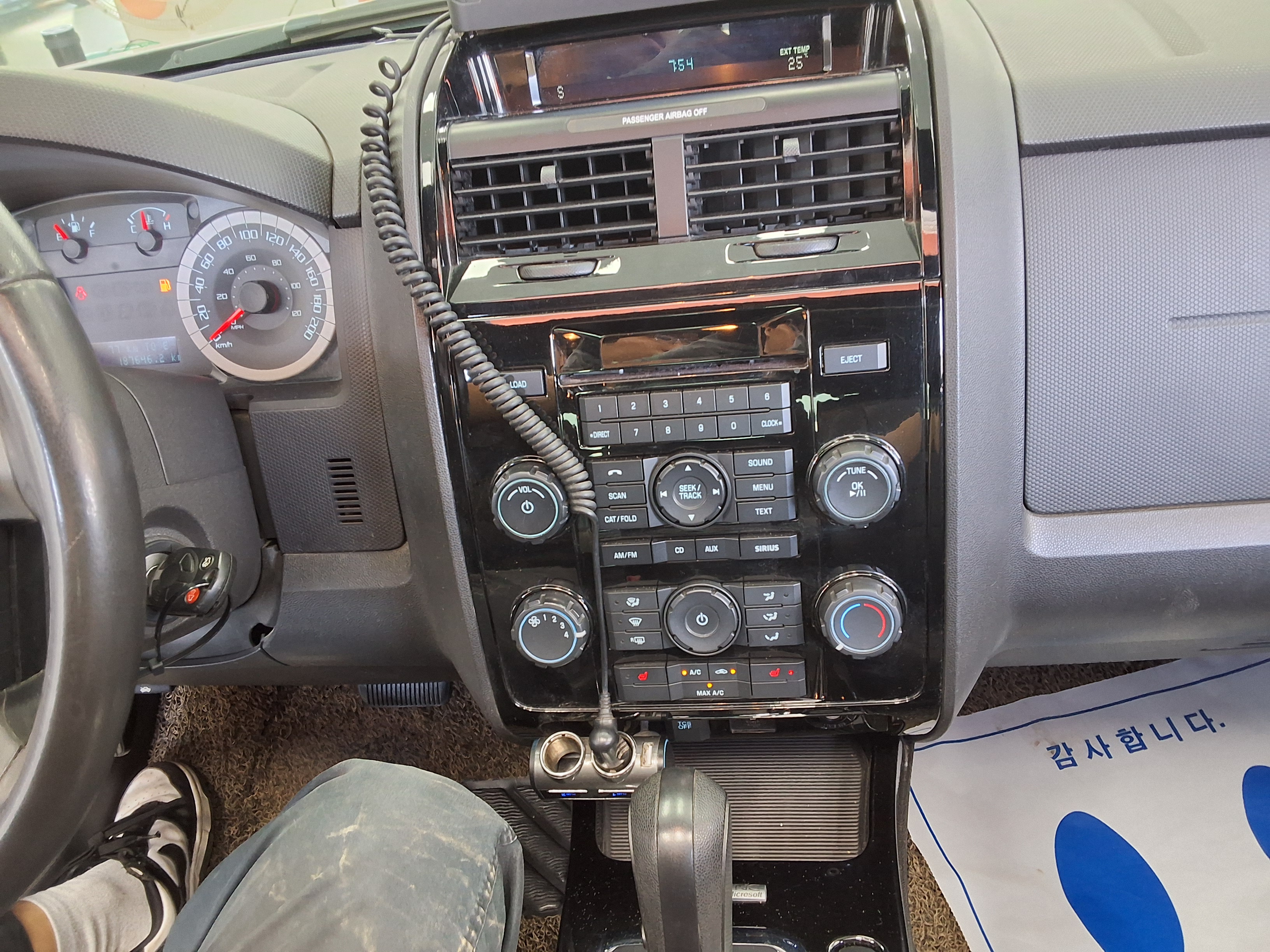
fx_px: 1027
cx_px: 635
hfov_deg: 63.4
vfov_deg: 49.7
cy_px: 476
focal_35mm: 28
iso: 250
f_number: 1.9
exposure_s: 1/24
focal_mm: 2.91
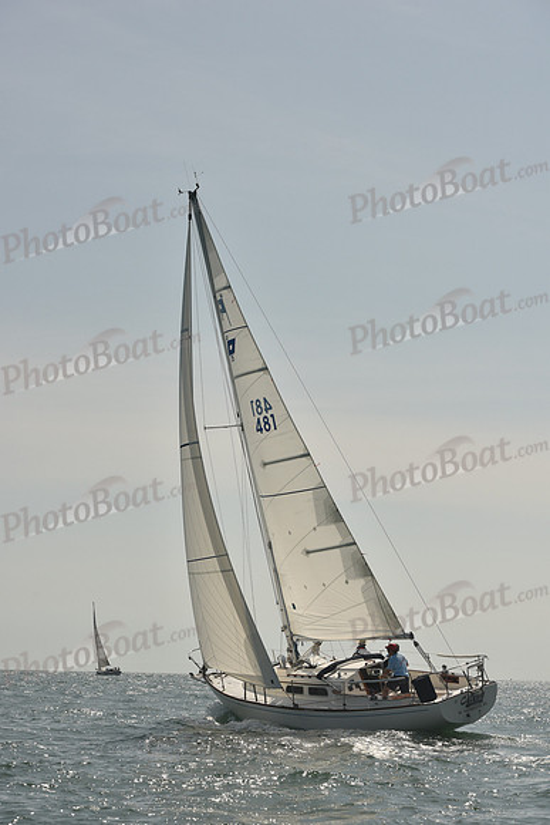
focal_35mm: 70
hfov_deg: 19.5
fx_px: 1603
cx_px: 275
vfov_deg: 28.8
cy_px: 412
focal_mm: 70
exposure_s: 1/1000
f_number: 10
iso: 320
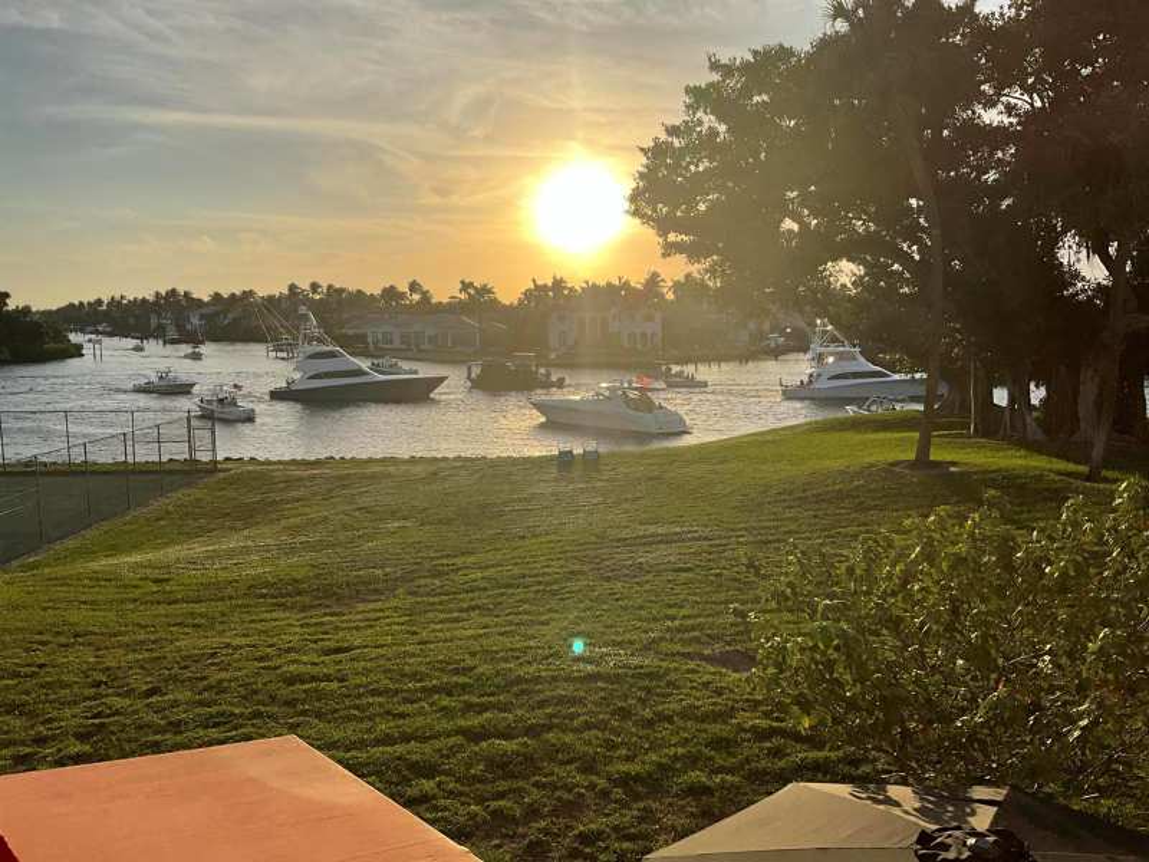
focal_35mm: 29
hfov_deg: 61.7
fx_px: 963
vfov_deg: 48.2
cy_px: 431
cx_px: 574
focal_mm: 3
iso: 25
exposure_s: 1/2538
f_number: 1.8
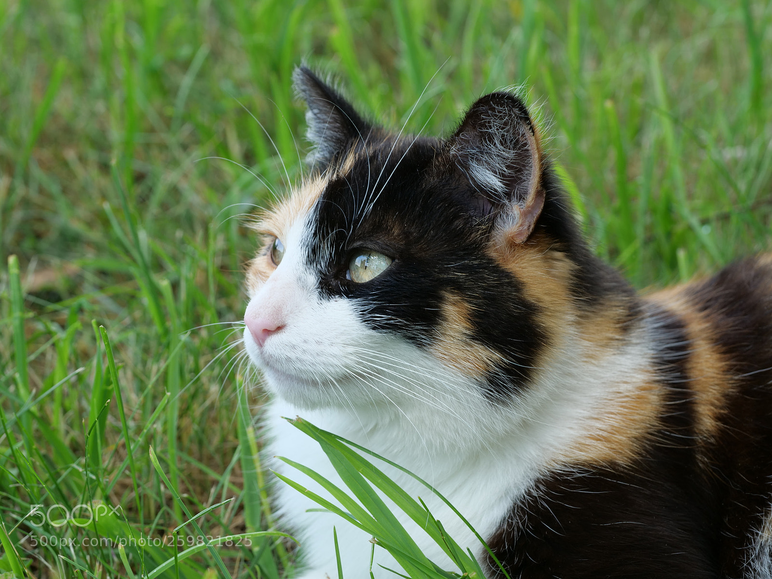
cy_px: 290
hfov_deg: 16.4
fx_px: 2676
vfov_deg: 12.3
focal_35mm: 120
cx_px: 386
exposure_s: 1/80
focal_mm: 60
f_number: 5.6
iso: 200
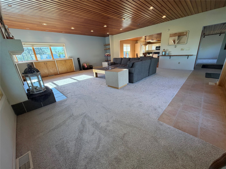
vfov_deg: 85.7
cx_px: 113
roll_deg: +4.0
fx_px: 91
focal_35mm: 14
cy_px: 84
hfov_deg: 102.1
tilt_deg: -19.0
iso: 160
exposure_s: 1/120
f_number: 2.2
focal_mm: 2.22
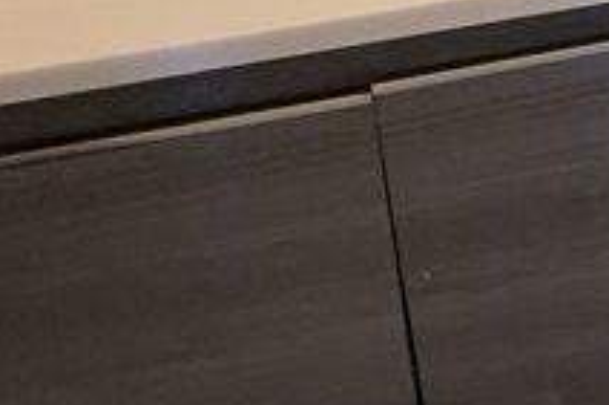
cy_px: -491
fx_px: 1487
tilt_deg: -14.6
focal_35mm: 88
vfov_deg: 12.8
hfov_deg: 15.9
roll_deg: -1.2
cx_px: 1330
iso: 250
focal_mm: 2.22
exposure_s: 1/99
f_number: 2.2
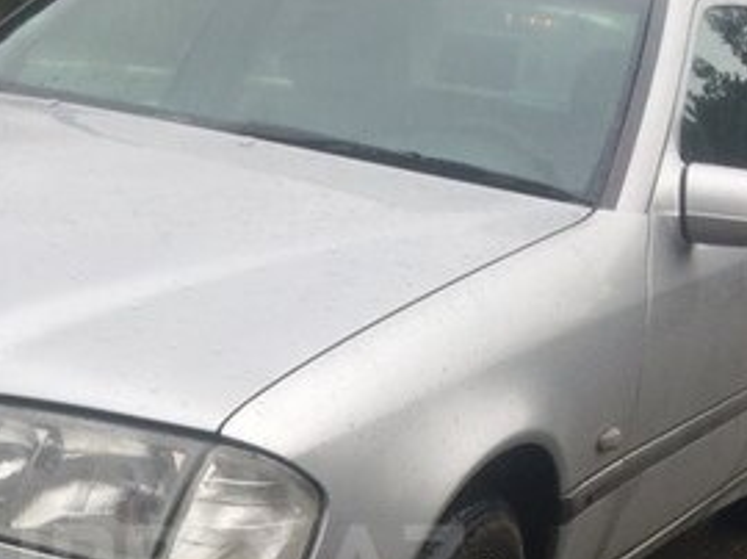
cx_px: 183
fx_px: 1531
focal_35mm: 71
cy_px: 566
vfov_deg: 20.0
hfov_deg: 27.0
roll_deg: -8.2
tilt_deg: -19.1
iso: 32
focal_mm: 4.15
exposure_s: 1/380
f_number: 2.2
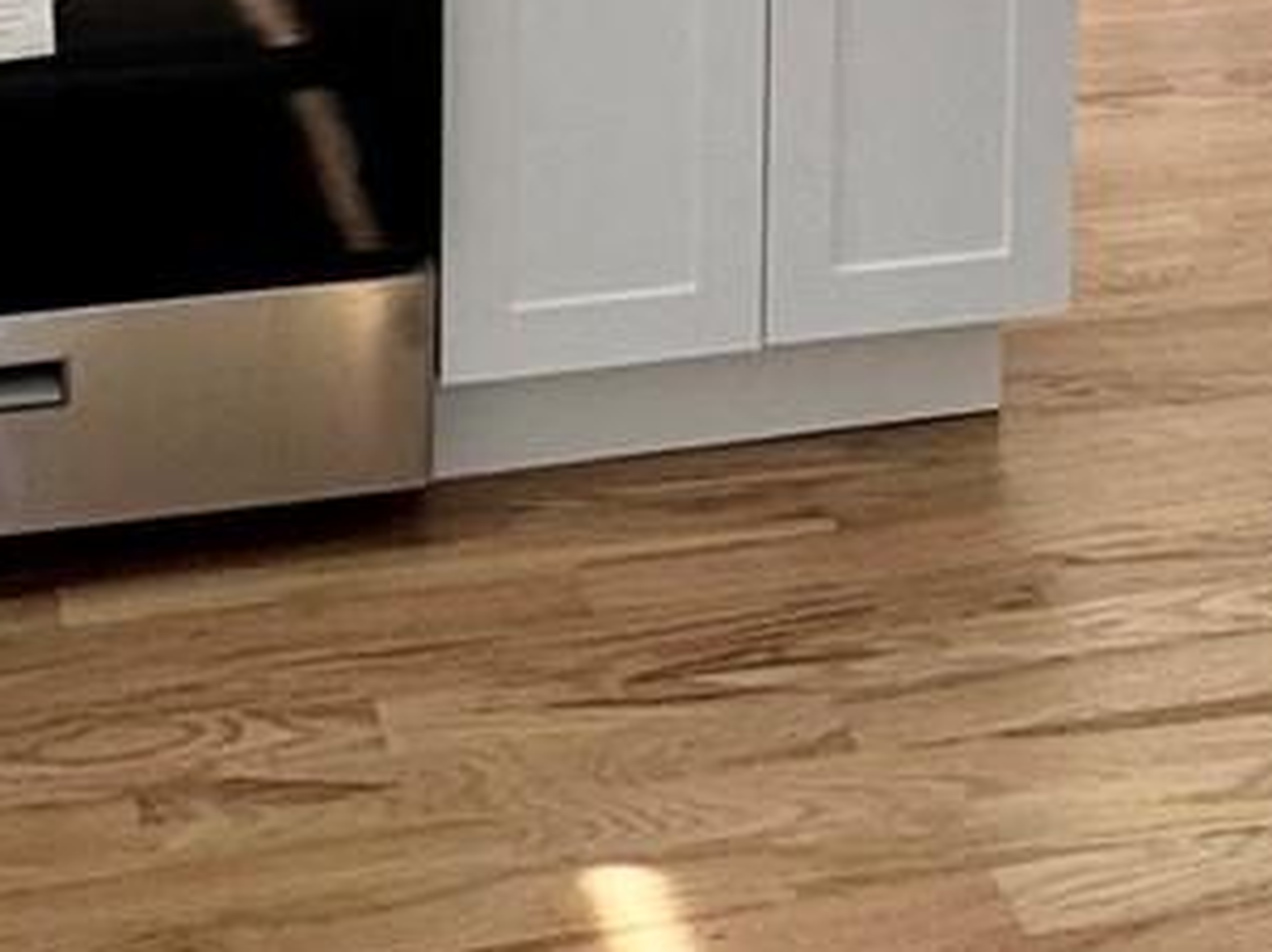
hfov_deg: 20.6
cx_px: 863
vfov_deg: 13.6
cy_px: -847
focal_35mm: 95
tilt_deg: -4.4
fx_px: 3488
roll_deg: -1.0
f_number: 2.2
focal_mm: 2.22
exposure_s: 1/217
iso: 40
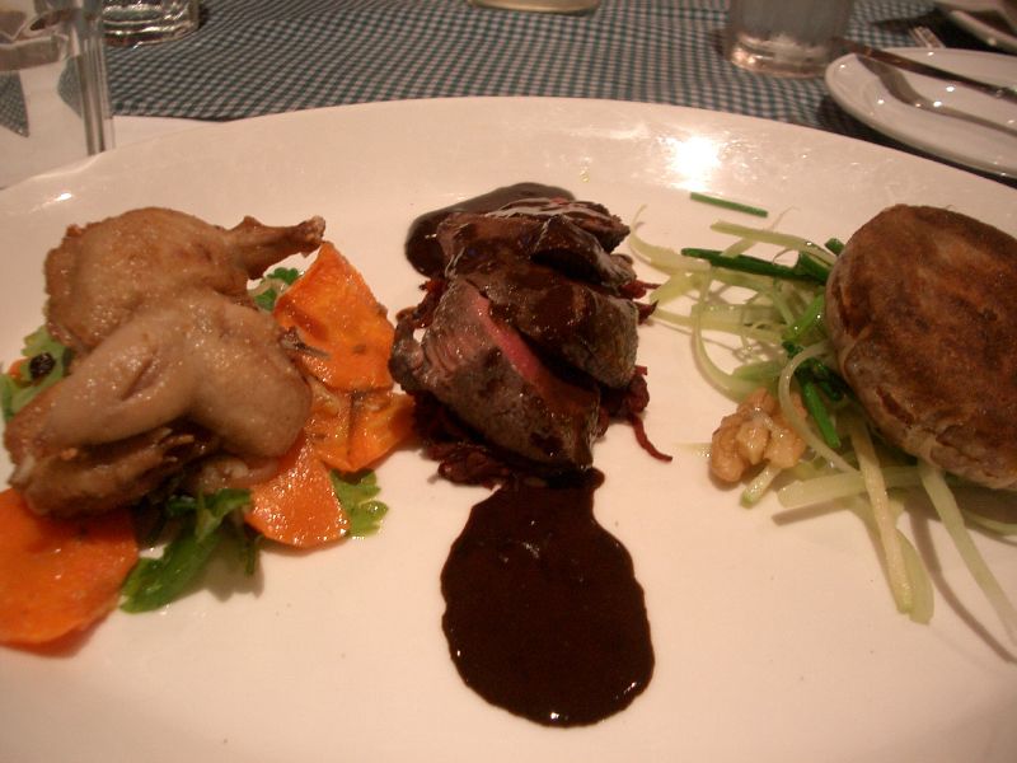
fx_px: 1028
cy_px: 382
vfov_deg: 40.7
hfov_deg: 52.6
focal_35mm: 35
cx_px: 508
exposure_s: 1/8
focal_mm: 5.8
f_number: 2.6
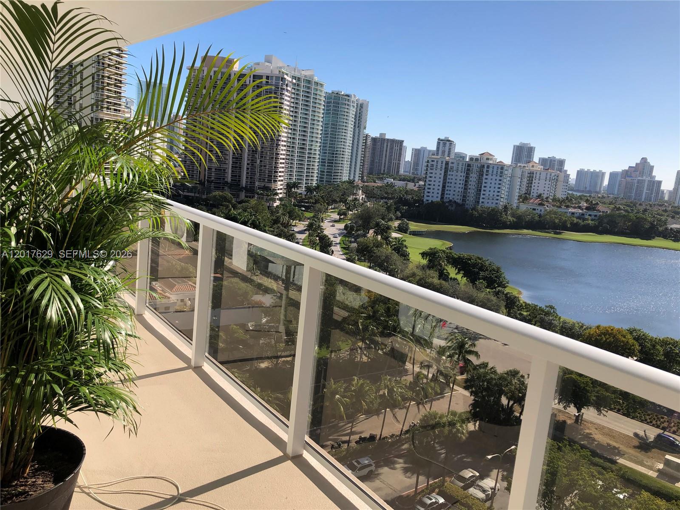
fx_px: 550
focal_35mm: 28
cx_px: 340
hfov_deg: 63.4
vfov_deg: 49.7
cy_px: 255
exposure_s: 1/2114
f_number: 1.8
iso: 20
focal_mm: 4
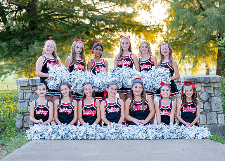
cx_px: 121
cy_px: 81
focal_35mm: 79
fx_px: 502
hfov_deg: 25.2
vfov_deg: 18.2
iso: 800
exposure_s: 1/400
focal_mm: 50
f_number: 2.2
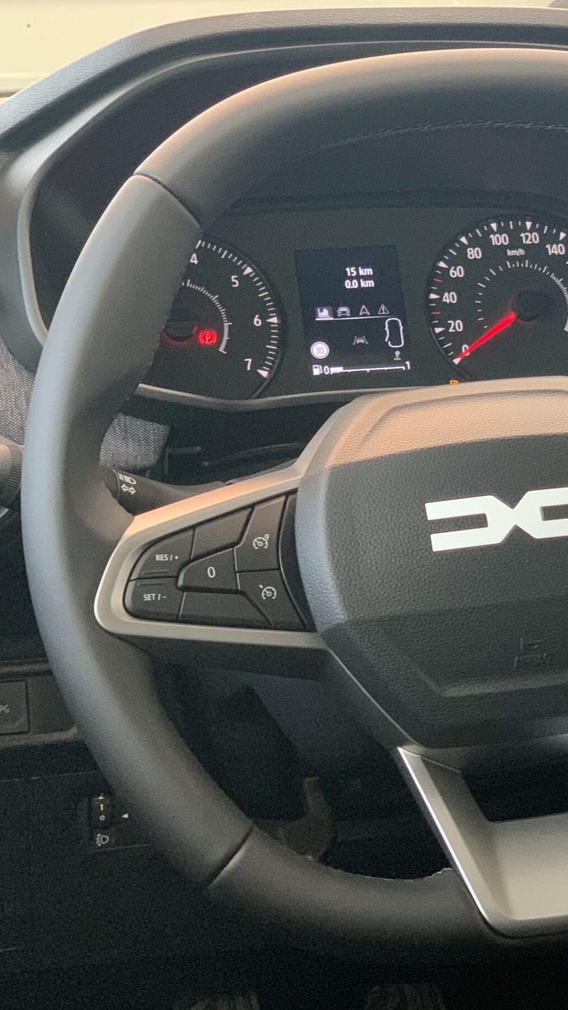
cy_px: 490
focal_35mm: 80
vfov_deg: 26.5
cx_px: 443
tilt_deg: -14.8
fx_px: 2142
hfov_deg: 15.0
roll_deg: +0.8
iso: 250
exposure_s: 1/45
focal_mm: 6
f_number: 2.4
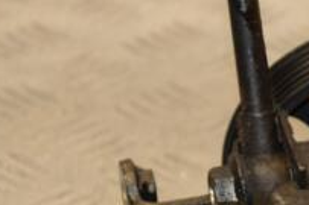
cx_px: 388
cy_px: 205
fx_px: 2358
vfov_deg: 5.0
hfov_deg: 7.4
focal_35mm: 275
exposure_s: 1/160
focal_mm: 62
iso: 800
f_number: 5.3
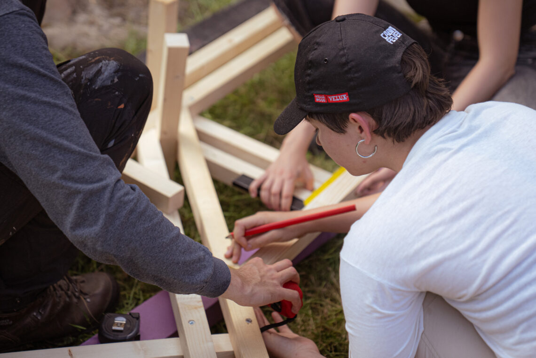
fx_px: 1043
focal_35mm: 70
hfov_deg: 28.8
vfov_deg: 19.5
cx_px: 268
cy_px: 179
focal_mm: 70
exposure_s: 1/2000
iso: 640
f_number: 2.8
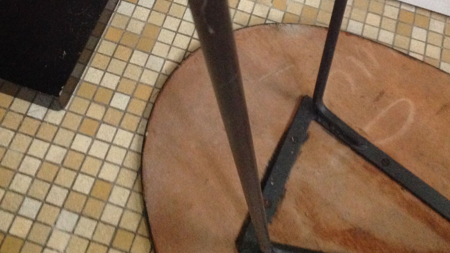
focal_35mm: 52
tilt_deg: -61.0
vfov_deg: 22.8
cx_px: 206
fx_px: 621
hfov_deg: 39.8
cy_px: 63
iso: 800
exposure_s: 1/15
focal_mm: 4.28
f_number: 2.4
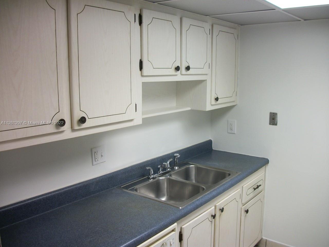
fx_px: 304
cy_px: 124
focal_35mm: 32
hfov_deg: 56.8
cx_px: 164
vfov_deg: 44.2
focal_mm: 5.7
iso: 80
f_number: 2.9
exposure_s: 1/40
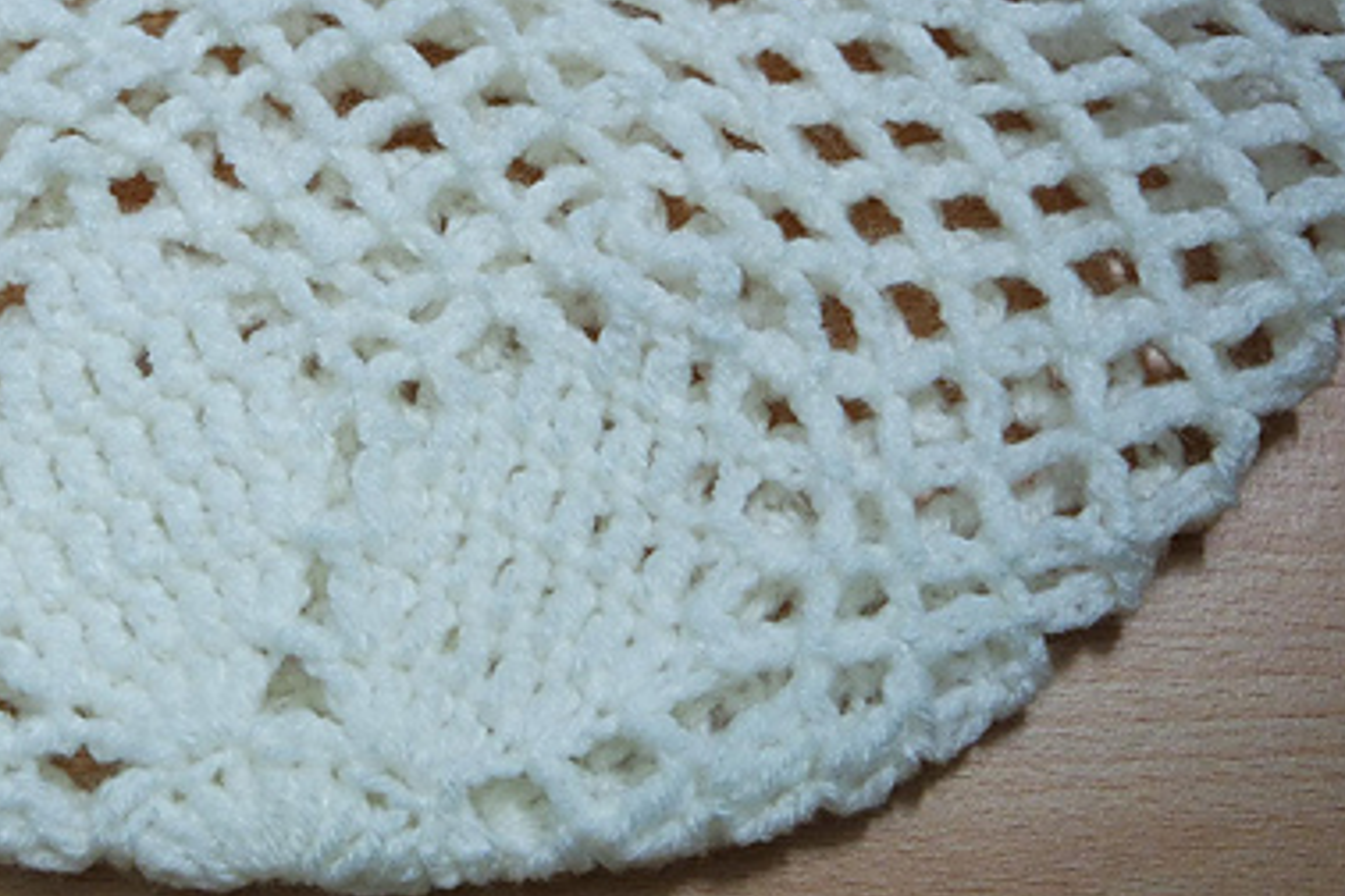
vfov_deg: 22.1
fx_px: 2279
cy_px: 244
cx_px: 352
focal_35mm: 61
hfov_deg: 32.3
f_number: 4
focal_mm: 24
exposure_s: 1/50
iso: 800
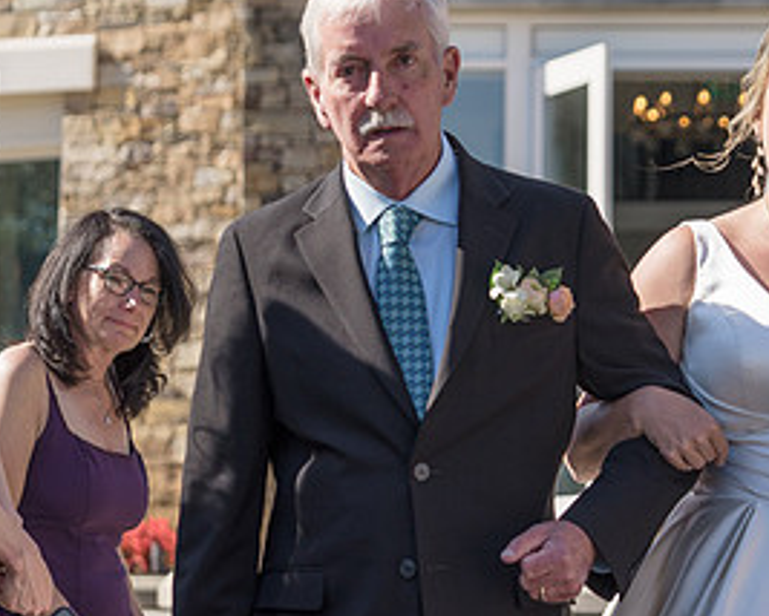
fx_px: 3530
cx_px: 666
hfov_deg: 12.4
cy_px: 371
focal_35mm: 155
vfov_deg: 10.0
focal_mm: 70
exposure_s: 1/800
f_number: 4
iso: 100
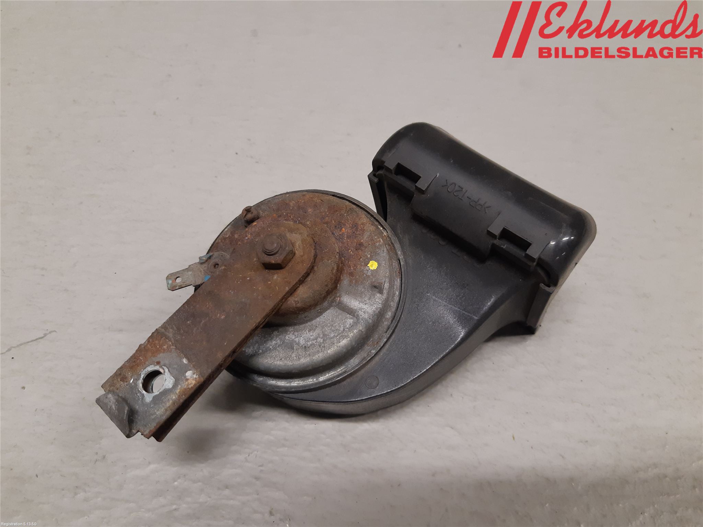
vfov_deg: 53.1
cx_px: 352
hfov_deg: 67.3
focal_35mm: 26
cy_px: 264
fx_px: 528
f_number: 1.7
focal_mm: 3.93
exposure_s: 1/50
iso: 160
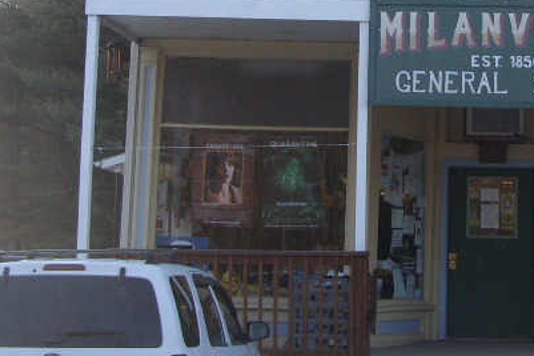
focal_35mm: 101
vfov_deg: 13.4
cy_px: 15
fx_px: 1497
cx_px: 466
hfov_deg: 19.9
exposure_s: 1/239
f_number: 2.8
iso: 50
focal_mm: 6.3
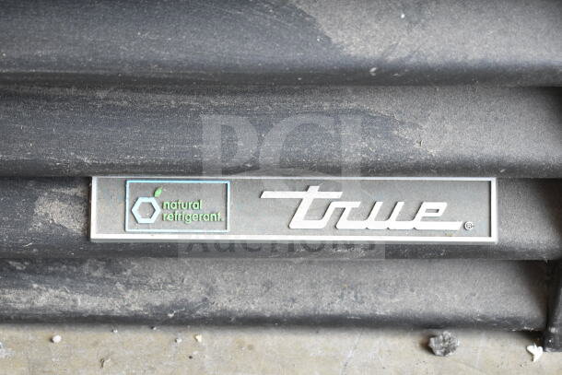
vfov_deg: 18.9
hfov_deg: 28.1
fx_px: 1124
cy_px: 188
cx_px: 281
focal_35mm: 72
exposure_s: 1/100
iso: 1600
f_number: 5.3
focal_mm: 48
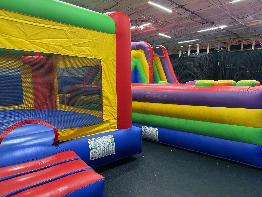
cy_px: 98
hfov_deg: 67.3
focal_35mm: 26
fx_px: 197
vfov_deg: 53.1
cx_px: 131
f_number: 1.8
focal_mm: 4.25
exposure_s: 1/60
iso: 250
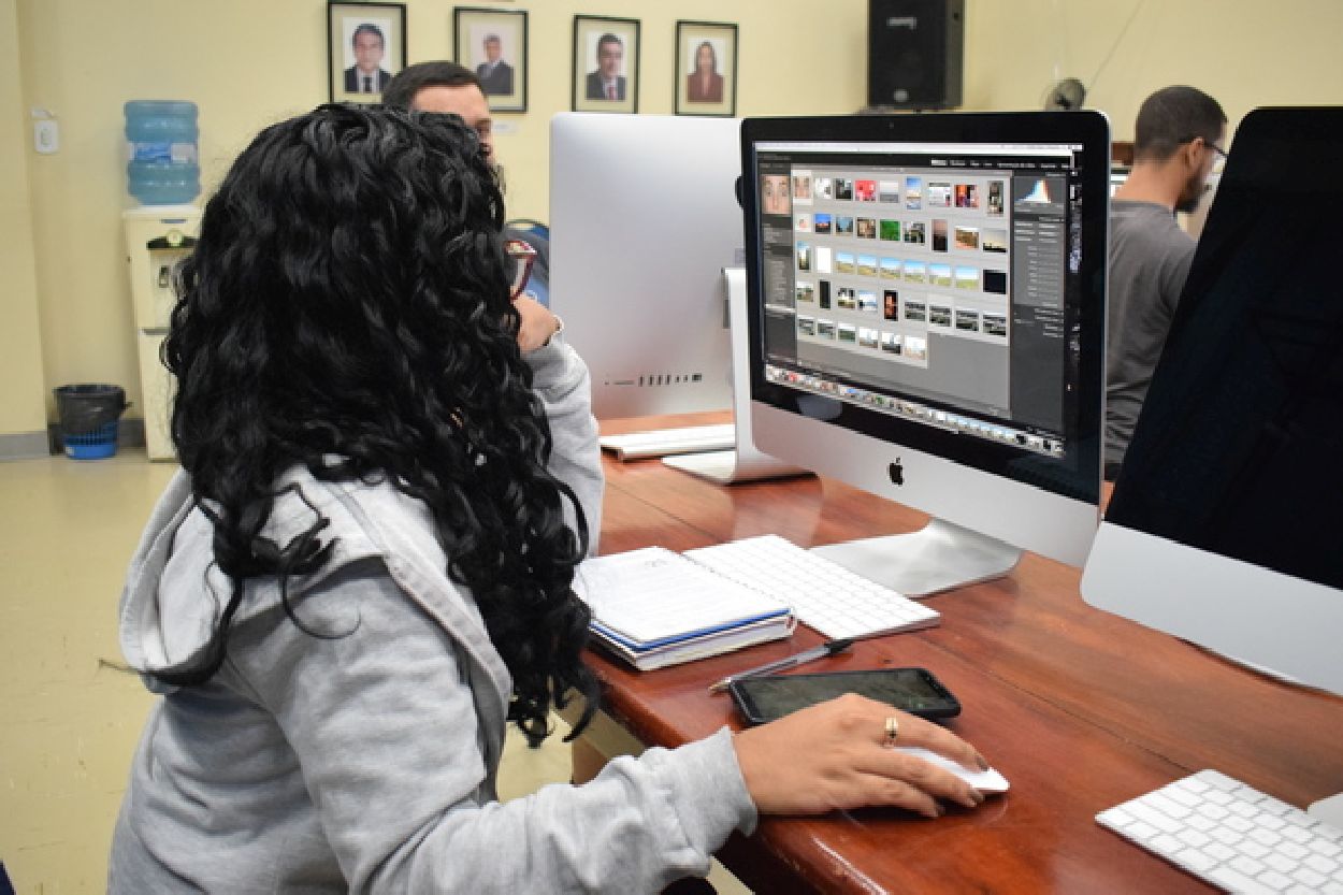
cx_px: 672
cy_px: 448
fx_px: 1287
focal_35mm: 34
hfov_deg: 55.1
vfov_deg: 38.4
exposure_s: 1/60
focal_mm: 23
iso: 3200
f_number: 3.8
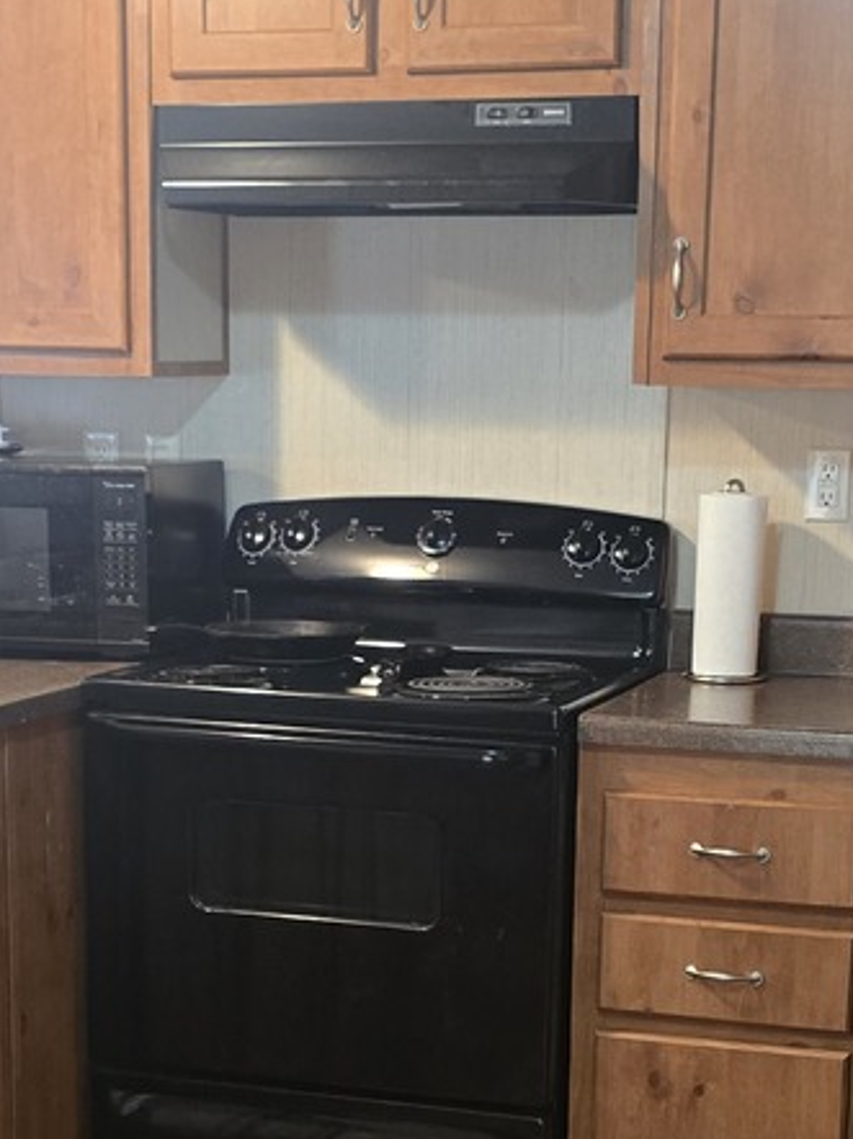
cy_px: 1018
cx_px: 479
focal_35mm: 75
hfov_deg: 19.6
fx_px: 2467
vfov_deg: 25.2
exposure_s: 1/60
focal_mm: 6.3
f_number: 1.7
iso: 640
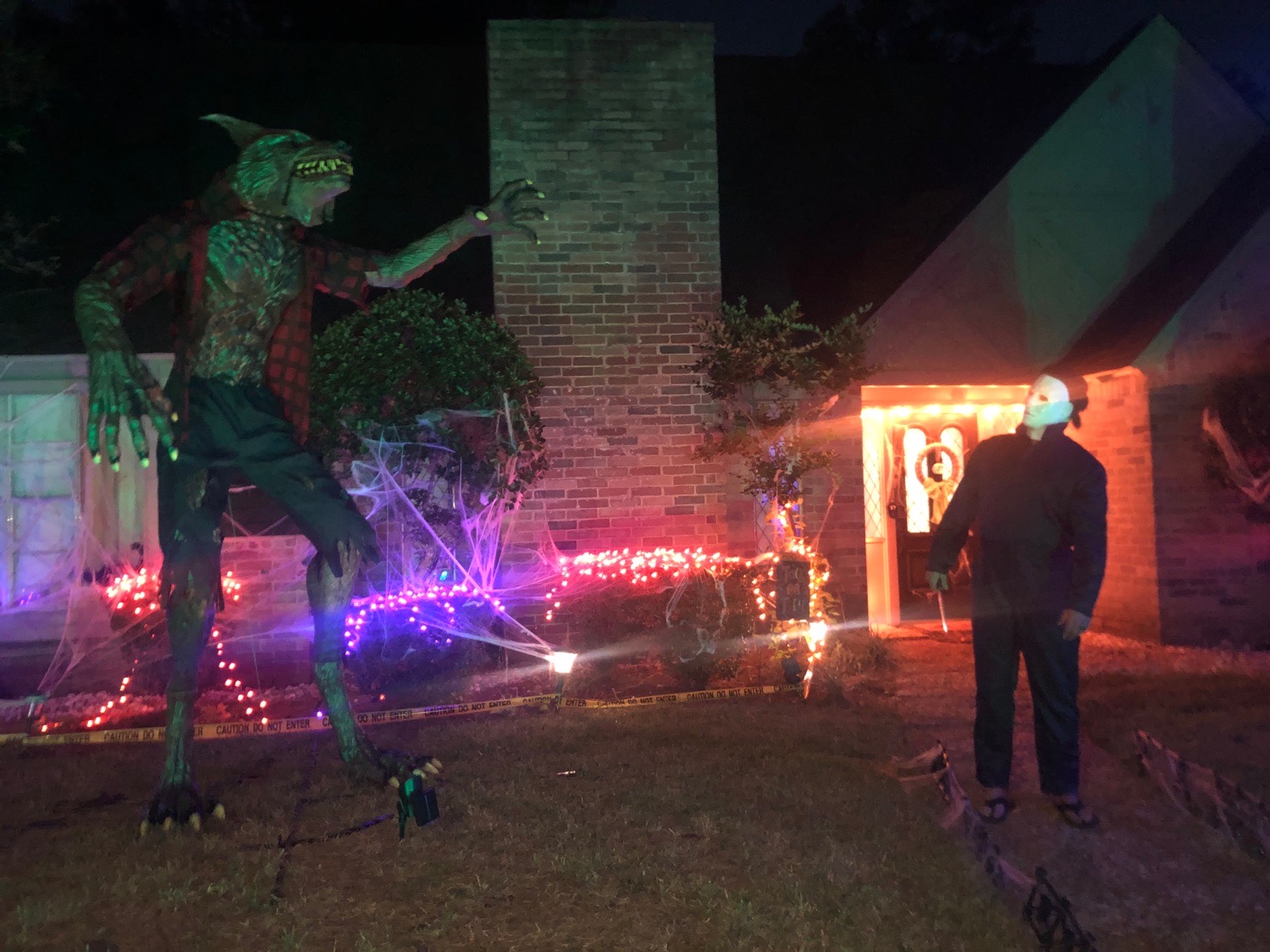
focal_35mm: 28
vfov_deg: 49.7
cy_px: 476
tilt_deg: -0.1
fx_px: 1027
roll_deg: +0.9
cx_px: 635
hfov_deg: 63.4
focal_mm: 3.99
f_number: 1.8
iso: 500
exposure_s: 1/4
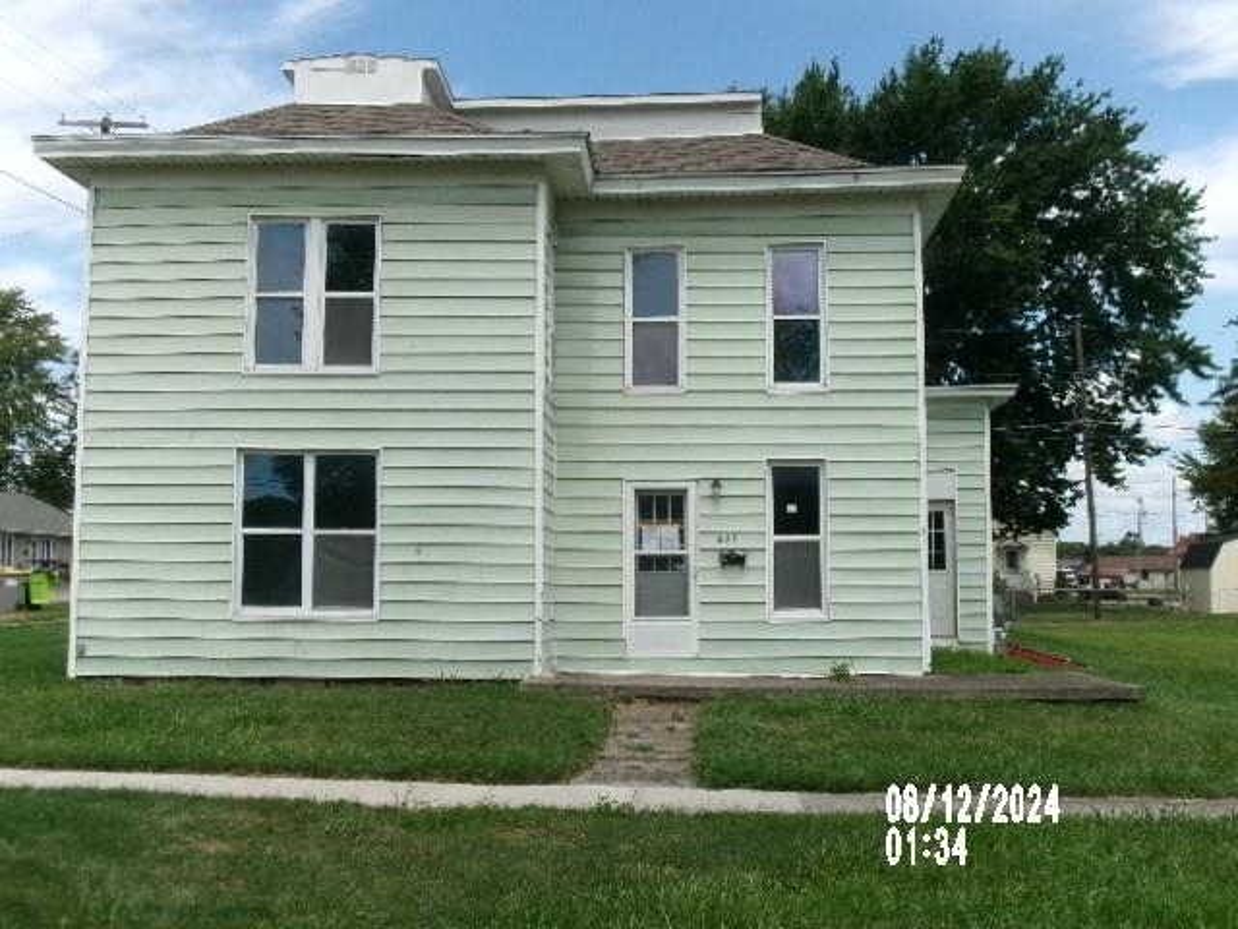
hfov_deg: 43.9
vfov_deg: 33.6
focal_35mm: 43
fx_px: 1538
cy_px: 464
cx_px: 619
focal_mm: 7.8
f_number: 12.5
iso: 100
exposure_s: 1/105
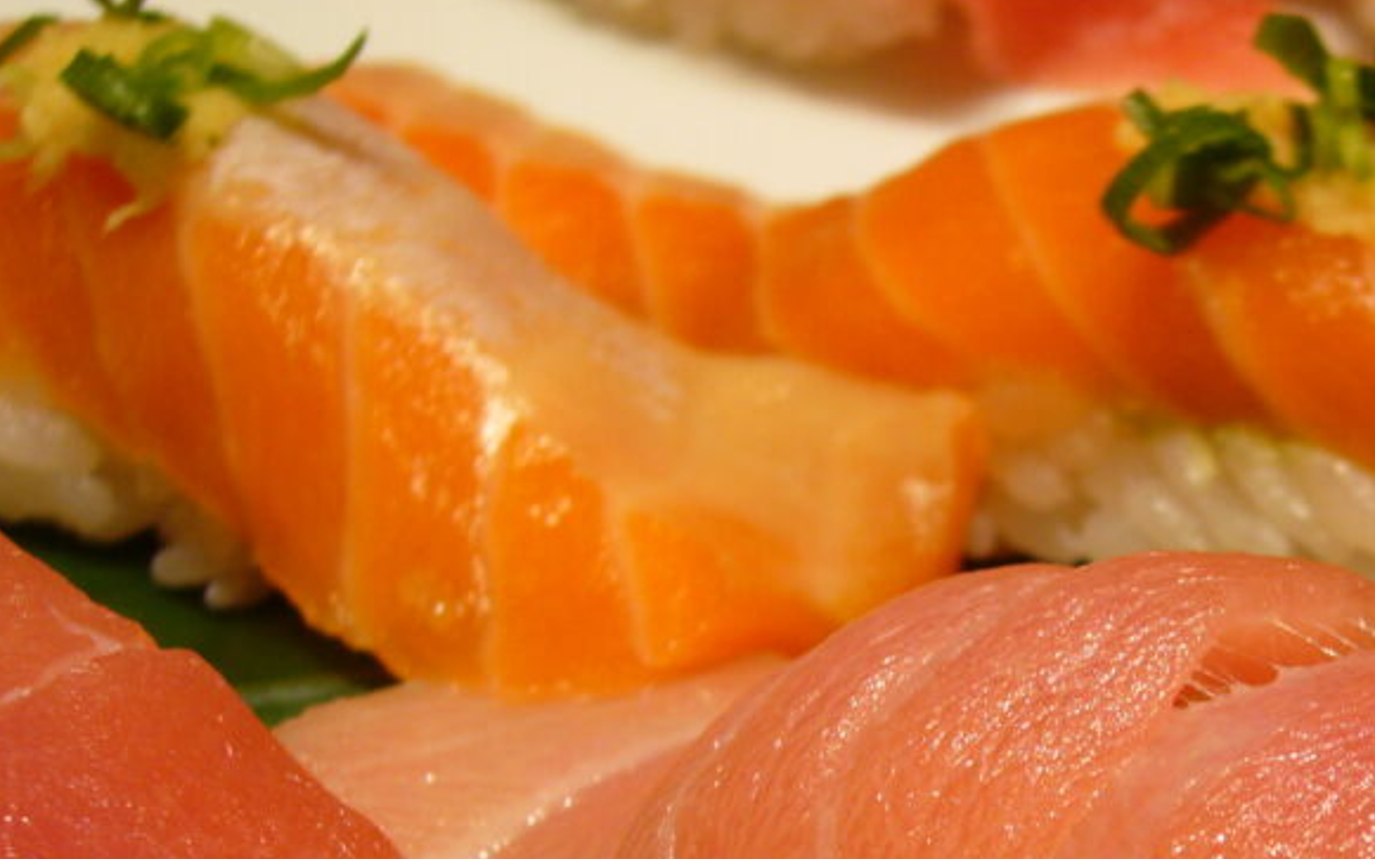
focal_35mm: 84
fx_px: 3147
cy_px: 750
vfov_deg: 15.4
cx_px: 1188
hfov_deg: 24.1
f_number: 3.2
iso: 100
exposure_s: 1/40
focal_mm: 7.5
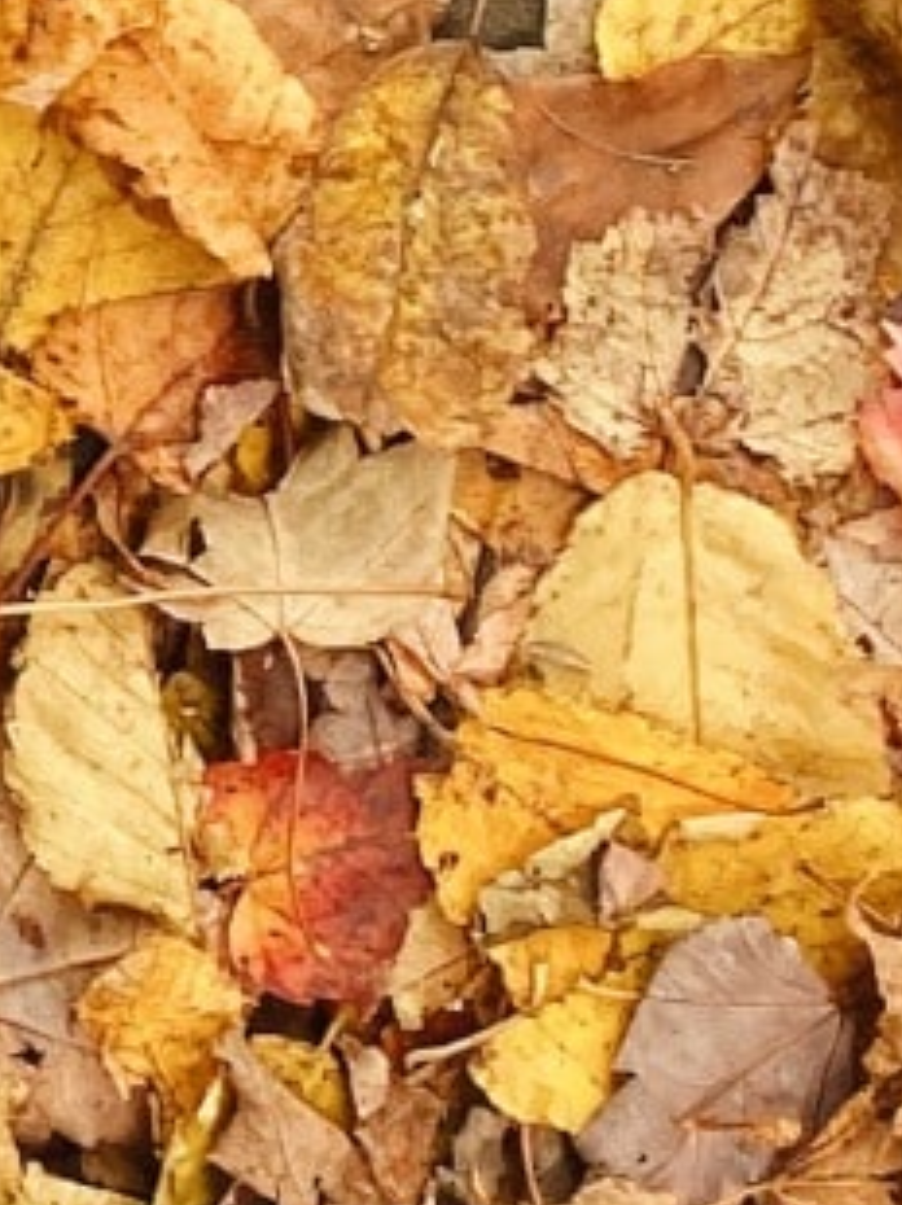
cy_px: -321
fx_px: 6228
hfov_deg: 7.2
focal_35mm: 179
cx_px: -2002
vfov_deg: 10.8
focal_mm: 4.25
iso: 64
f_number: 1.8
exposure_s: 1/122
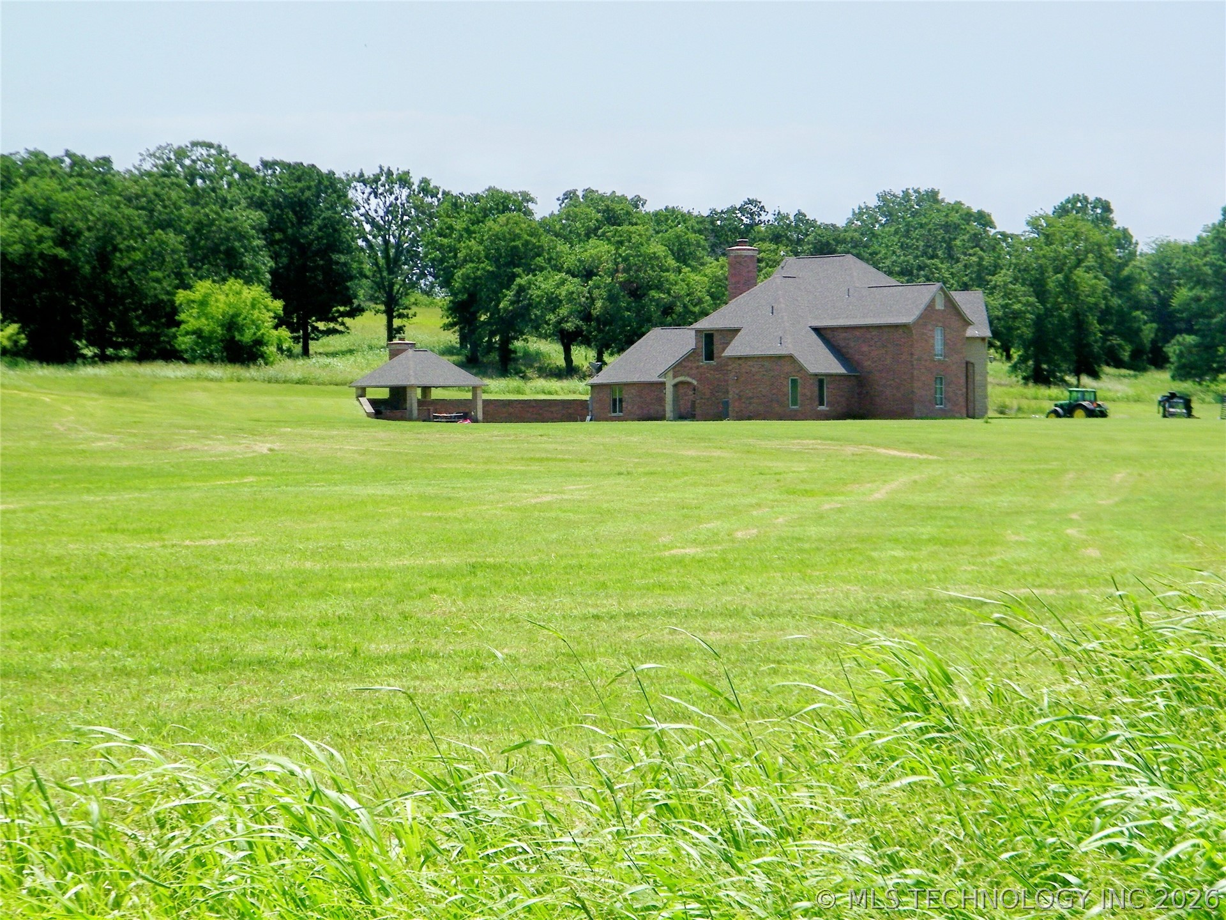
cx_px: 613
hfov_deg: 15.6
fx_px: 4463
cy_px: 460
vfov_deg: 11.8
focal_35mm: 126
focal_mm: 22.5
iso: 80
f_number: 9.6
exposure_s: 1/200
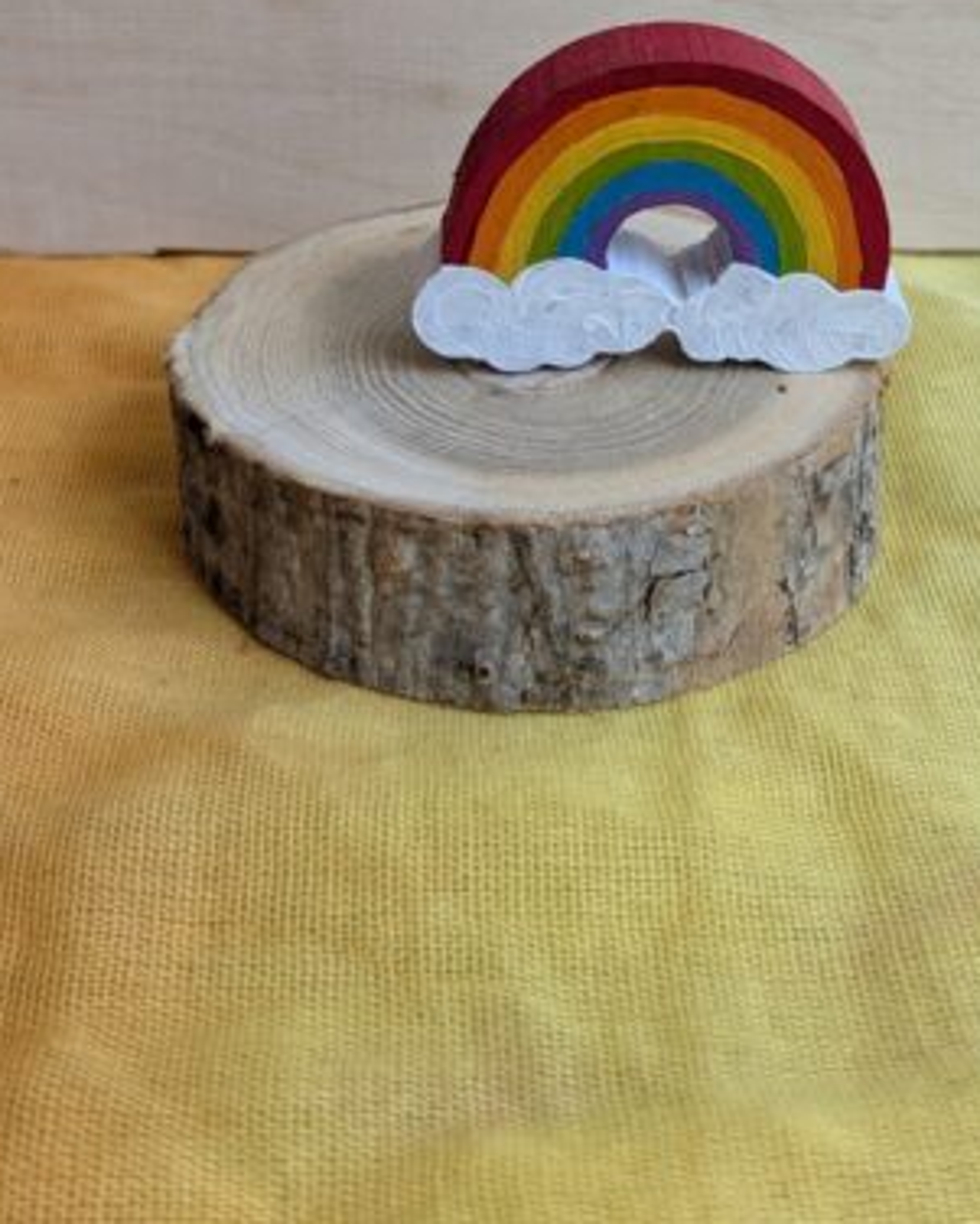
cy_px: 140
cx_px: 596
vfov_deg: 32.1
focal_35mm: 56
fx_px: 2029
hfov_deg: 27.1
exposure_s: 1/33.3
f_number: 1.73
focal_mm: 4.38
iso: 50
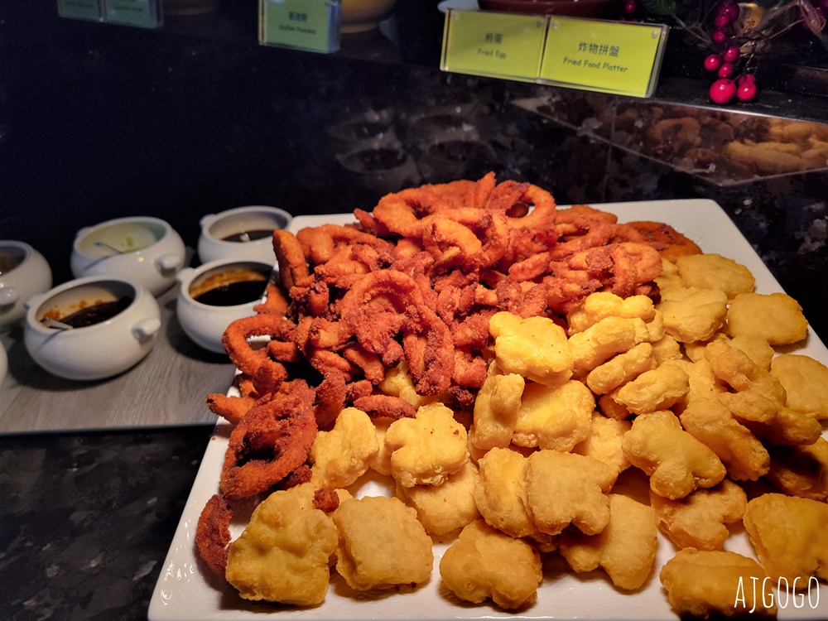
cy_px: 310
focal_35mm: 26
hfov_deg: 67.3
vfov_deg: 53.1
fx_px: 622
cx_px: 414
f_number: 1.8
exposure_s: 1/302
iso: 40
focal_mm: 5.4
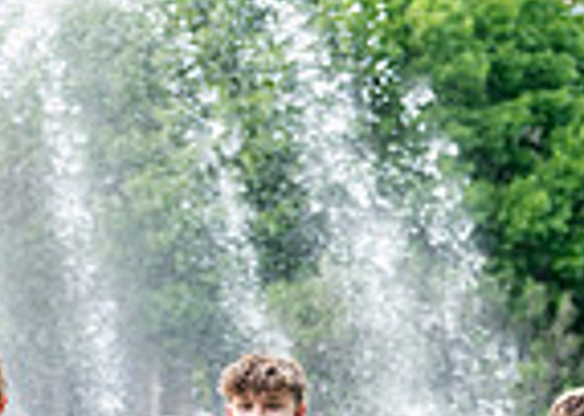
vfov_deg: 6.1
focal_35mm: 231
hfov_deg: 8.7
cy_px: 747
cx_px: 116
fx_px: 3830
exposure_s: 1/400
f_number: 2.5
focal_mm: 50
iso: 400
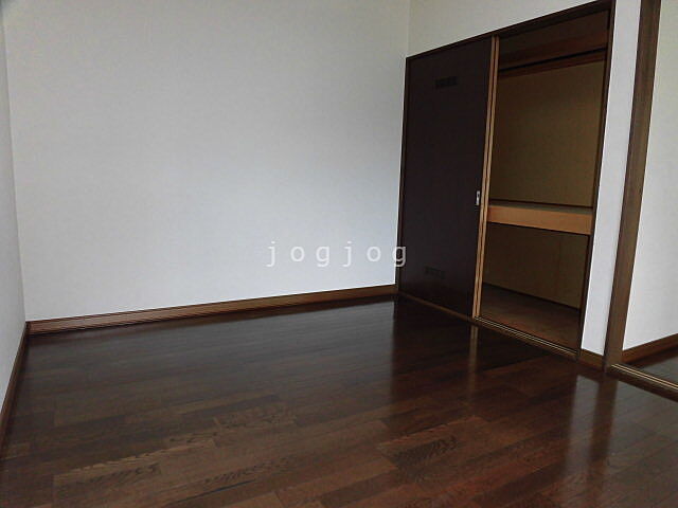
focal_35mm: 24
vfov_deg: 56.8
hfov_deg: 71.6
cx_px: 339
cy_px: 254
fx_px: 470
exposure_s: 1/60
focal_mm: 4.3
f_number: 3.1
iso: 100
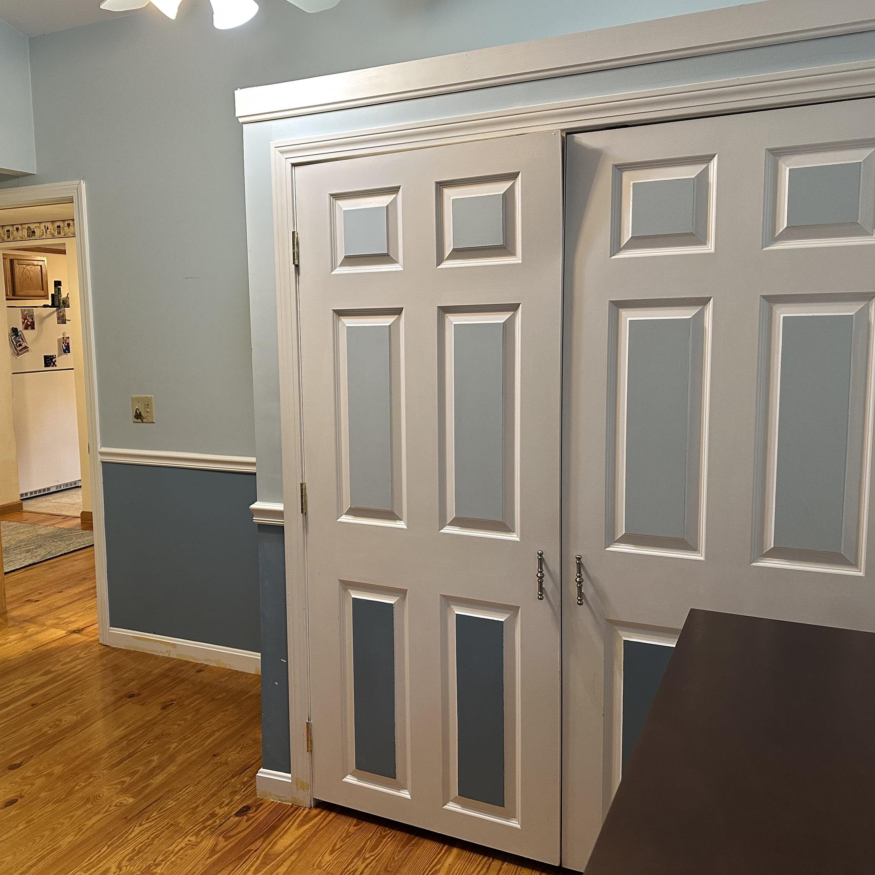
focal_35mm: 29
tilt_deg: -6.8
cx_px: 369
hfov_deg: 55.4
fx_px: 829
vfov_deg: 55.6
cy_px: 427
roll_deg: +1.3
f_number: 1.78
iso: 250
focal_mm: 6.86
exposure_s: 1/60
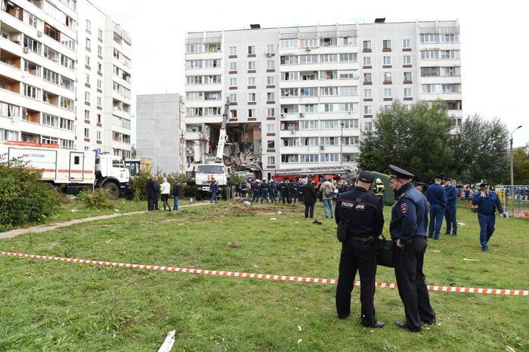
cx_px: 264
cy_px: 176
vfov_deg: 53.1
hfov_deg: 73.8
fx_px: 352
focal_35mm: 24
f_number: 5.6
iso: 450
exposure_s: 1/1000
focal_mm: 24
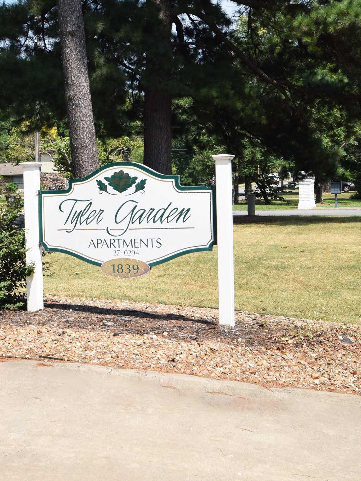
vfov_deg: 32.6
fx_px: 821
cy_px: 203
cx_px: 125
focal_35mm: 59
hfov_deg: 24.7
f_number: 9
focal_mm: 20
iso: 200
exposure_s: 1/320
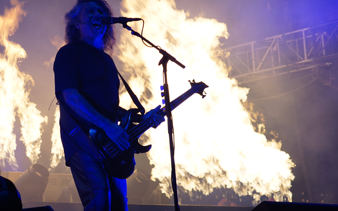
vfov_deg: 10.2
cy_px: 92
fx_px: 1188
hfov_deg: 16.1
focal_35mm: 129
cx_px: 100
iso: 100
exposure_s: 1/100
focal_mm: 58
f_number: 5
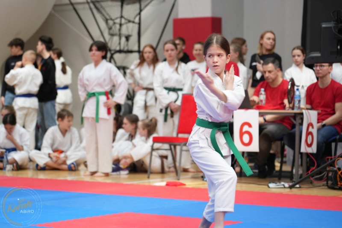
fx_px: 997
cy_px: 114
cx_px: 171
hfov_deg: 19.5
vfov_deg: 13.0
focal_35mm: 105
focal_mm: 105
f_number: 4
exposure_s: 1/160
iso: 800
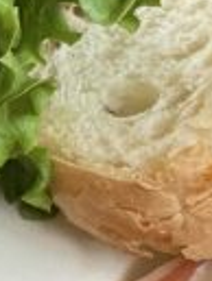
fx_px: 1679
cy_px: -28
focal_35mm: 206
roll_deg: -1.1
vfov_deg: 9.5
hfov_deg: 6.7
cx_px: -363
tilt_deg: -41.4
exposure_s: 1/100
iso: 64
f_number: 1.6
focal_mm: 4.2
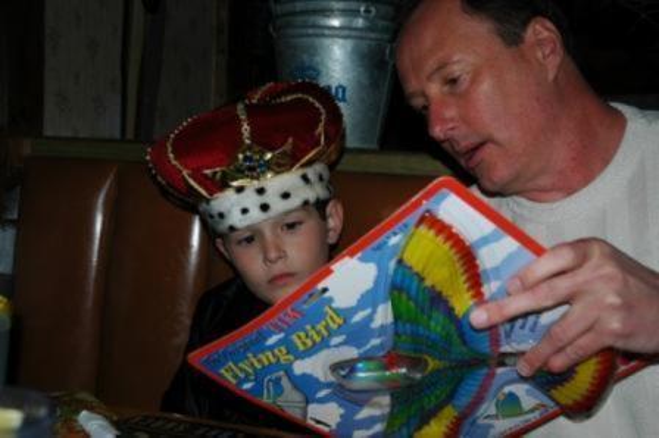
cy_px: 219
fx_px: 933
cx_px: 330
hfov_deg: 38.9
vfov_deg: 26.4
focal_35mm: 51
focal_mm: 34
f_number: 5.6
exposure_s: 1/125
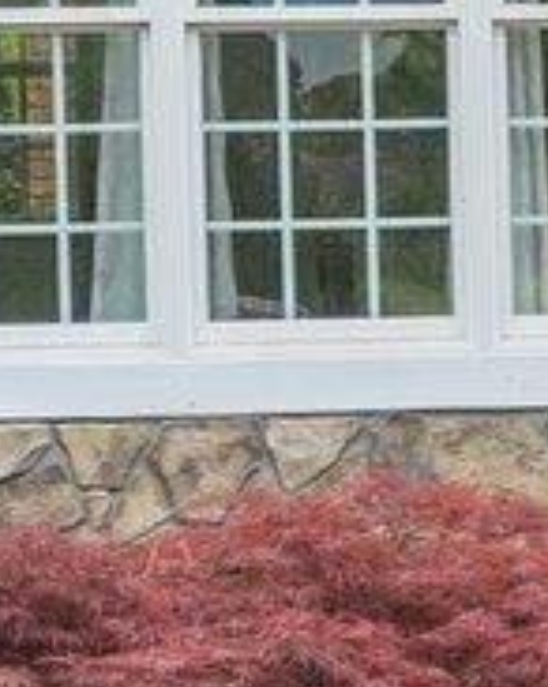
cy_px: 385
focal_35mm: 315
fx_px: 6397
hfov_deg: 4.4
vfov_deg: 6.1
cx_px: 2327
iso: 160
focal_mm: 30
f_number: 4
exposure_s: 1/160
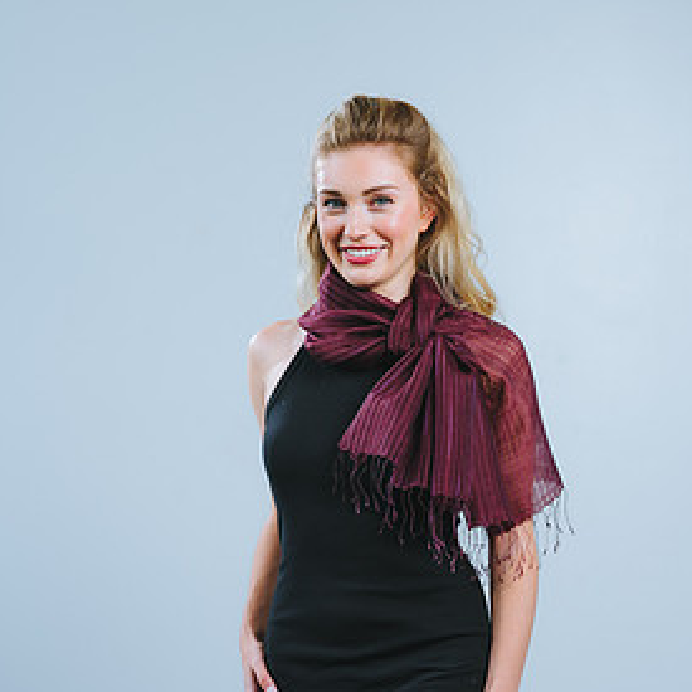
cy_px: 498
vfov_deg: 14.7
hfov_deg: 14.8
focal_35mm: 118
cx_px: 372
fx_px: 2669
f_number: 4
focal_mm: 85
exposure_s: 1/200
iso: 100
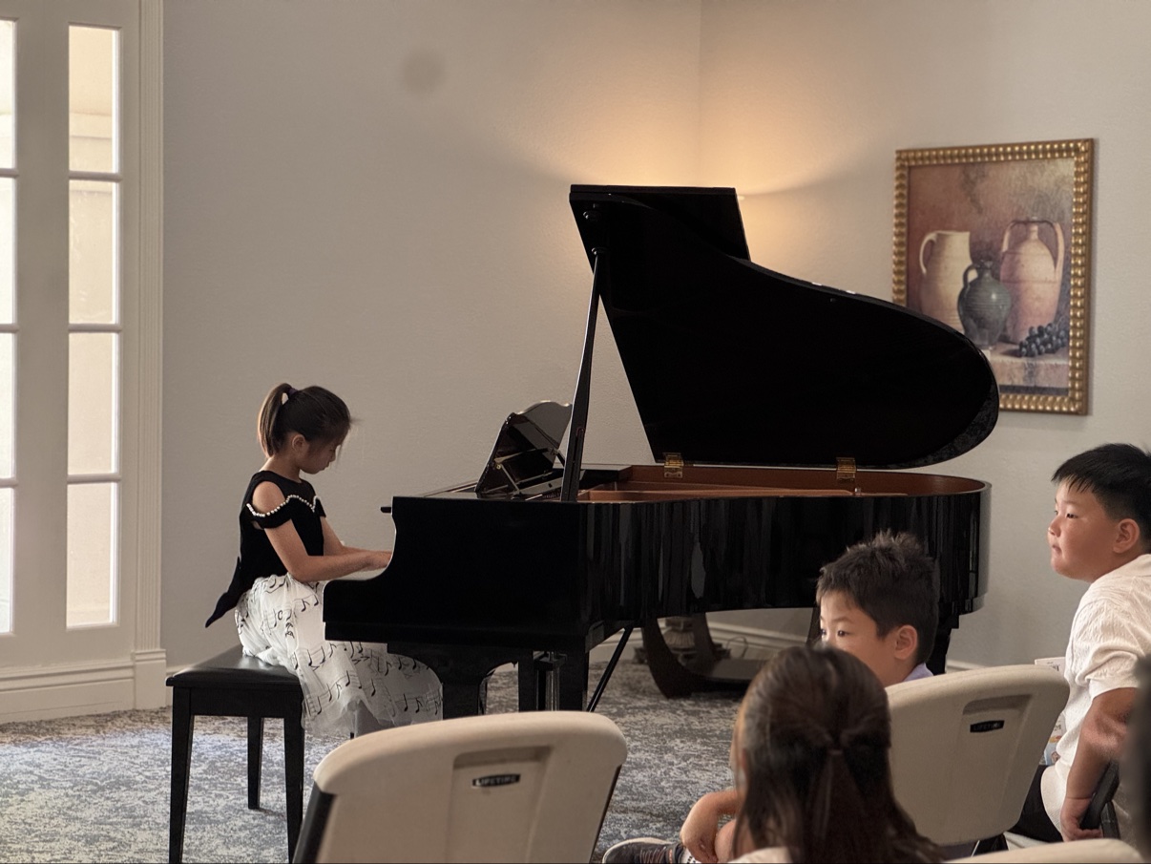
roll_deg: -0.8
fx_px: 2561
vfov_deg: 19.1
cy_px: 432
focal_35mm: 77
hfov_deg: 25.3
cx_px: 576
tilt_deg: -3.0
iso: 250
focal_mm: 9
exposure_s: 1/60
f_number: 2.8
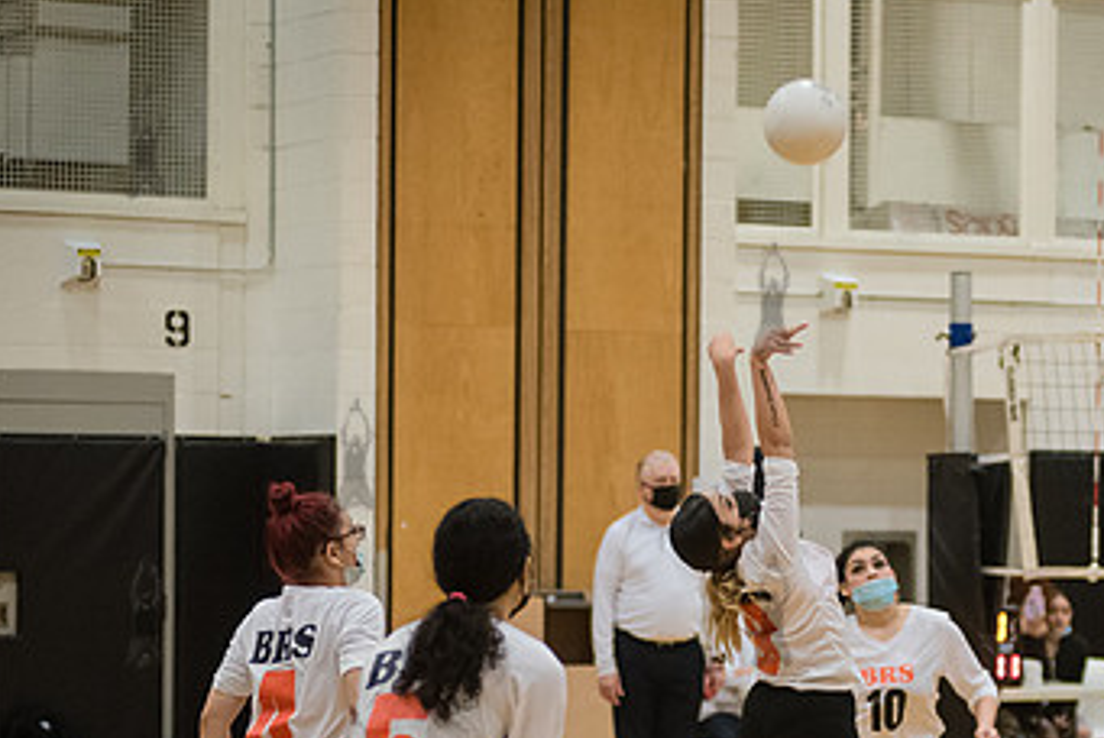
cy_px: 610
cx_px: 771
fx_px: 4174
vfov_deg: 10.1
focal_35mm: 136
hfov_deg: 15.0
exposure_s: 1/400
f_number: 3.2
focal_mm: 80
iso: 5000
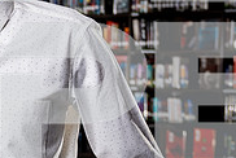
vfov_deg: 10.3
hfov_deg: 14.8
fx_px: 873
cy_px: 105
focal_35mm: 133
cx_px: -65
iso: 160
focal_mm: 37
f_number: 4
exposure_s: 1/250
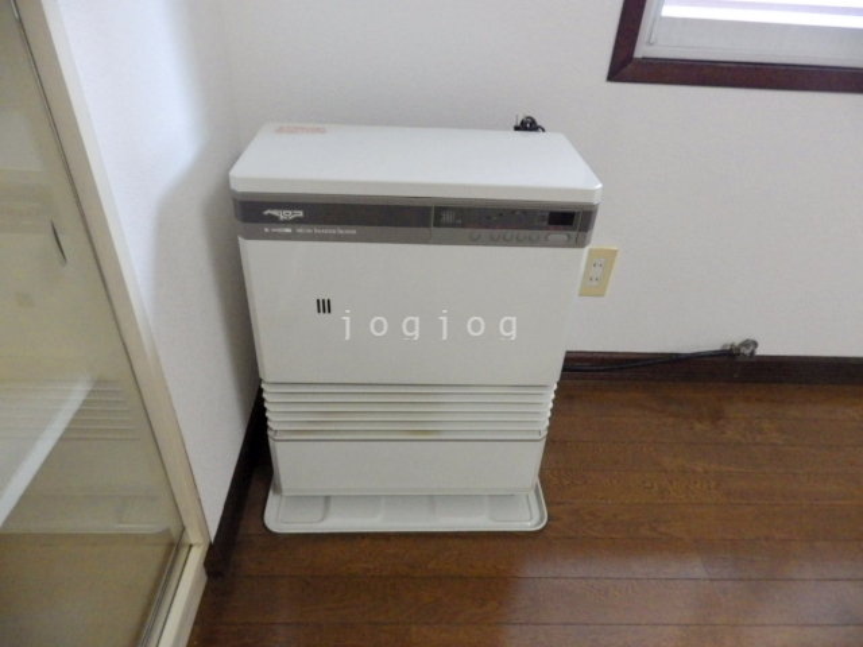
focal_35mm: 22
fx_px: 548
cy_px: 324
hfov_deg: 76.4
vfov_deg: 61.1
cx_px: 432
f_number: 3.1
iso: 800
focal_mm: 4
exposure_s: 1/25
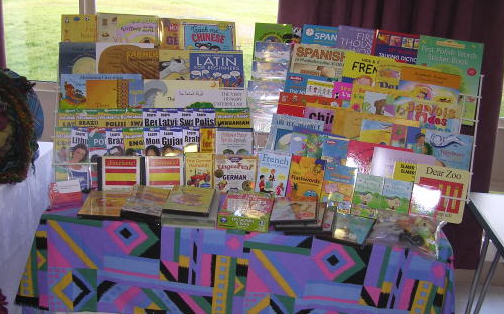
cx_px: 250
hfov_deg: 48.2
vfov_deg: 31.1
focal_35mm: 41
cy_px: 191
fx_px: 563
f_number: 2.8
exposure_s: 1/60.1
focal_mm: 5.8
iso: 100
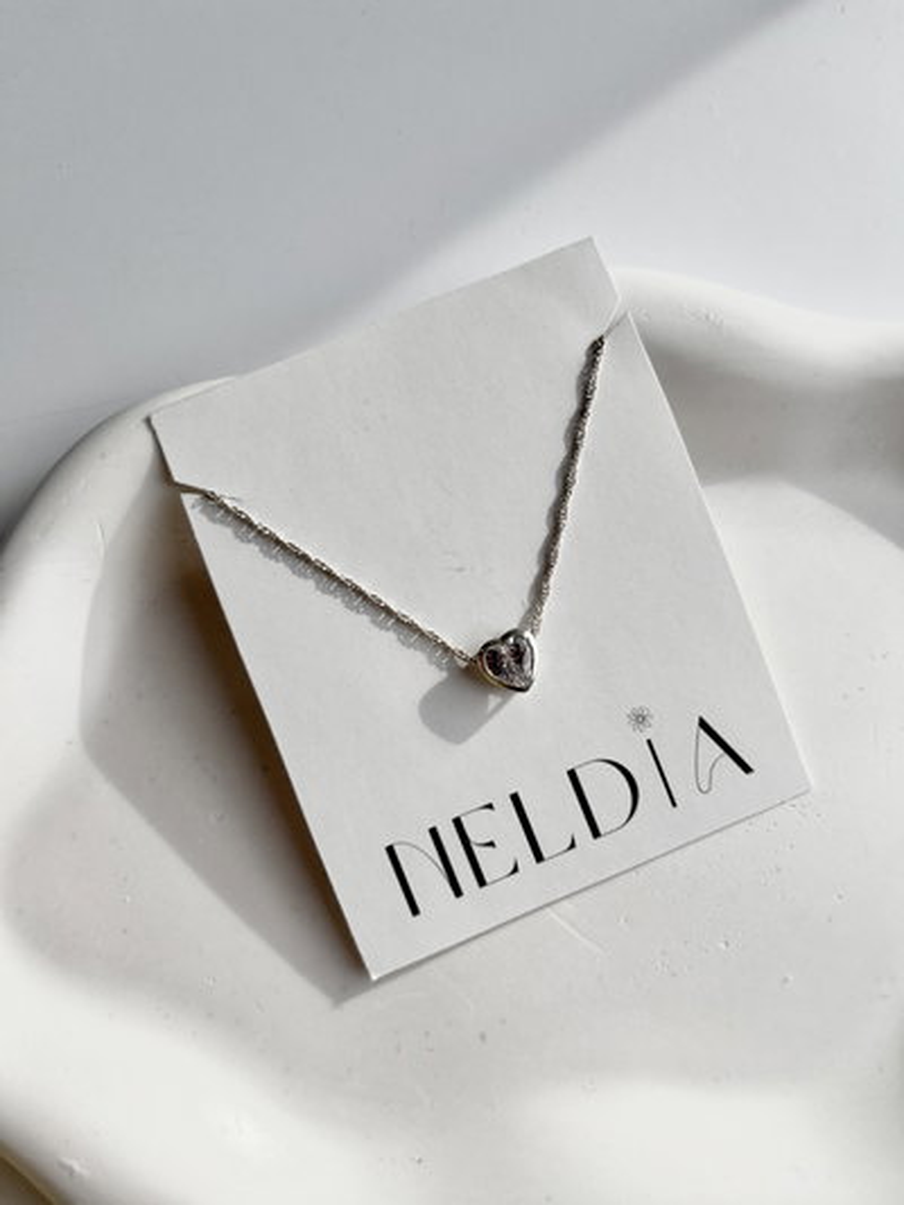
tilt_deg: -79.1
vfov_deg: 67.3
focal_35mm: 26
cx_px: 452
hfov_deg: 53.1
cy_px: 602
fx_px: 905
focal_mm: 5.1
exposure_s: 1/951
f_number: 1.6
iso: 50
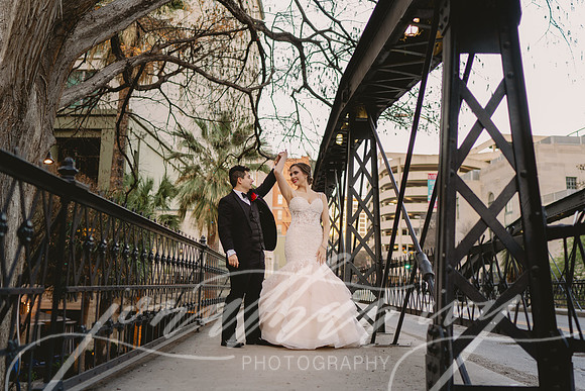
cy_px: 185
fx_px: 599
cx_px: 277
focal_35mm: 37
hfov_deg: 52.0
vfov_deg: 36.1
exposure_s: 1/125
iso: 250
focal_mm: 35
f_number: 2
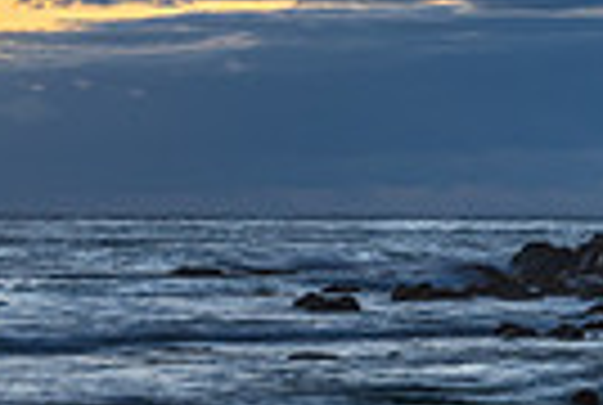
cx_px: 450
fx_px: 4633
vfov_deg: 5.0
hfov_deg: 7.4
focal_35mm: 276
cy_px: -11
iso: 200
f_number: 8
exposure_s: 1/2
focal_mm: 62
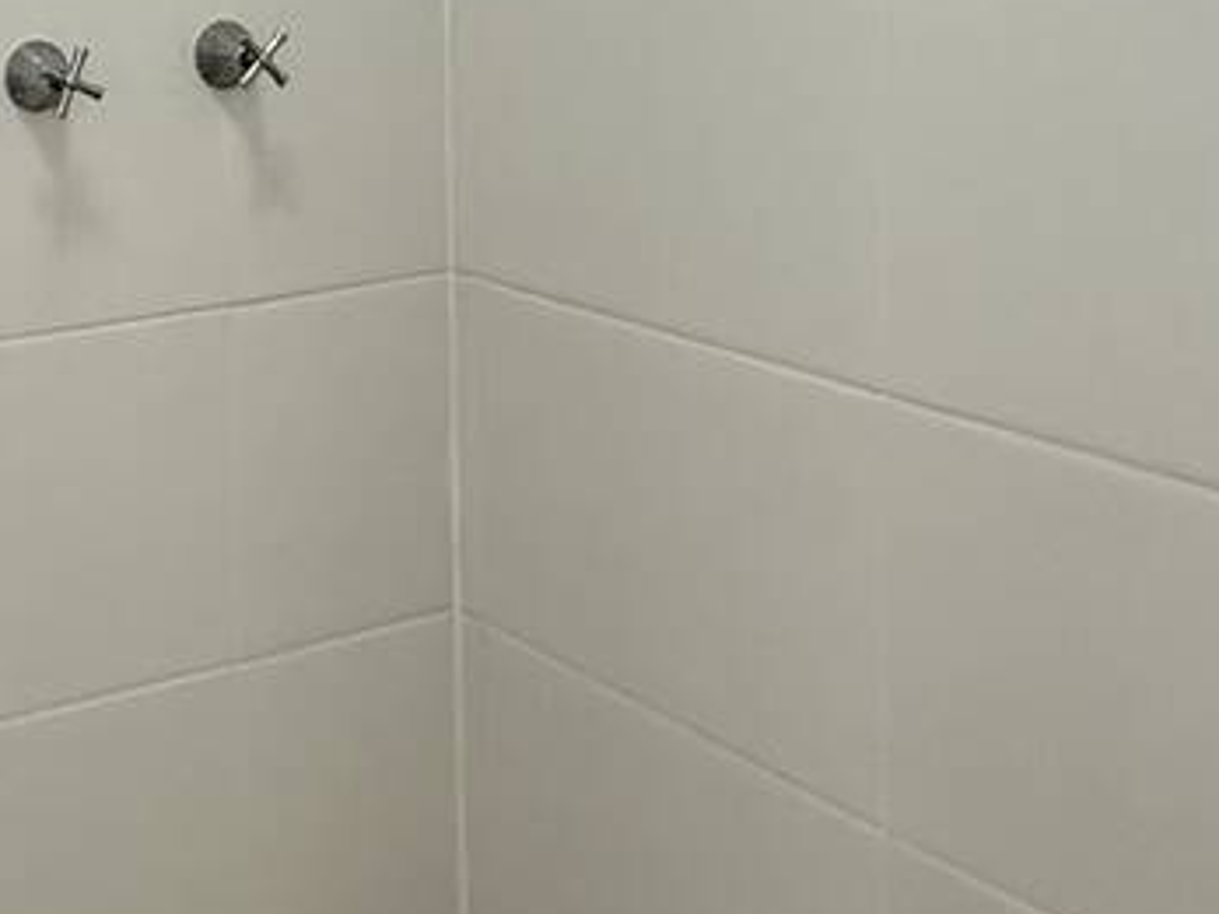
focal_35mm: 58
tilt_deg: -3.9
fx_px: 2042
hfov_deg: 31.0
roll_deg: +0.5
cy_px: -4
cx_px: 25
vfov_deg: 24.1
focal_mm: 2.22
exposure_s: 1/60
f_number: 2.2
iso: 320
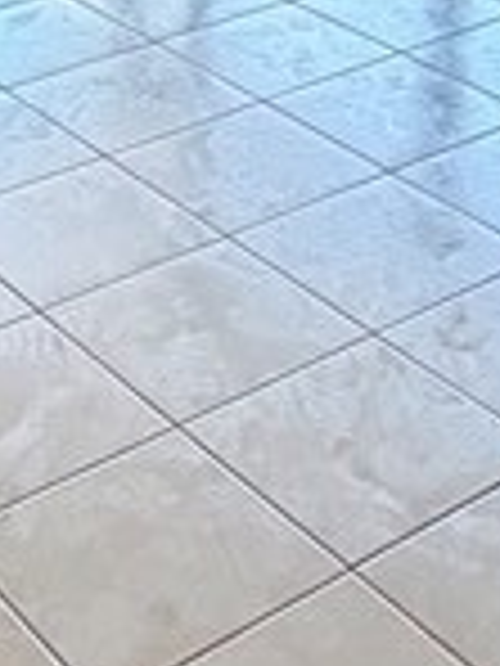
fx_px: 1868
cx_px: 207
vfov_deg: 17.5
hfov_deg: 15.2
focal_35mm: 97
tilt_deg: -9.1
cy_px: -423
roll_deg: +0.9
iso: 320
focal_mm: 2.22
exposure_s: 1/99
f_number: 2.2
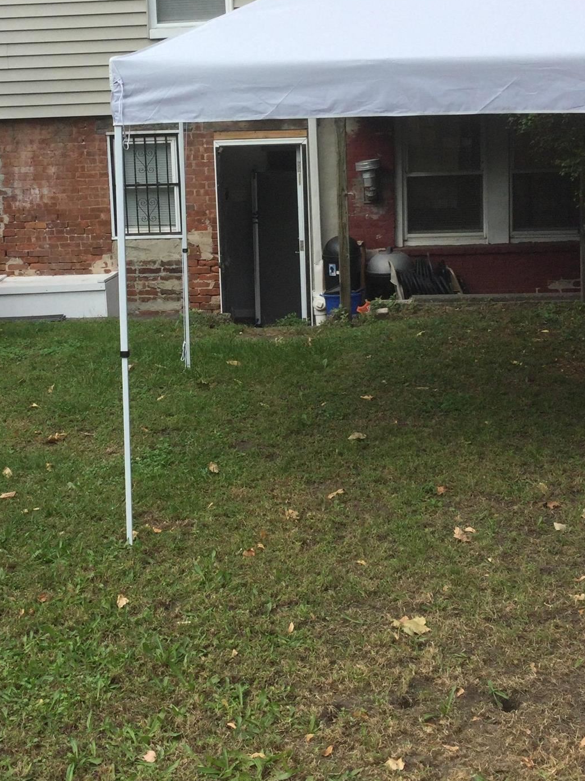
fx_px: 1172
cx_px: 234
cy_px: 265
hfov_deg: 28.0
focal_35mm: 52
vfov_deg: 36.5
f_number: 2.4
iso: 25
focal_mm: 3.3
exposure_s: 1/418
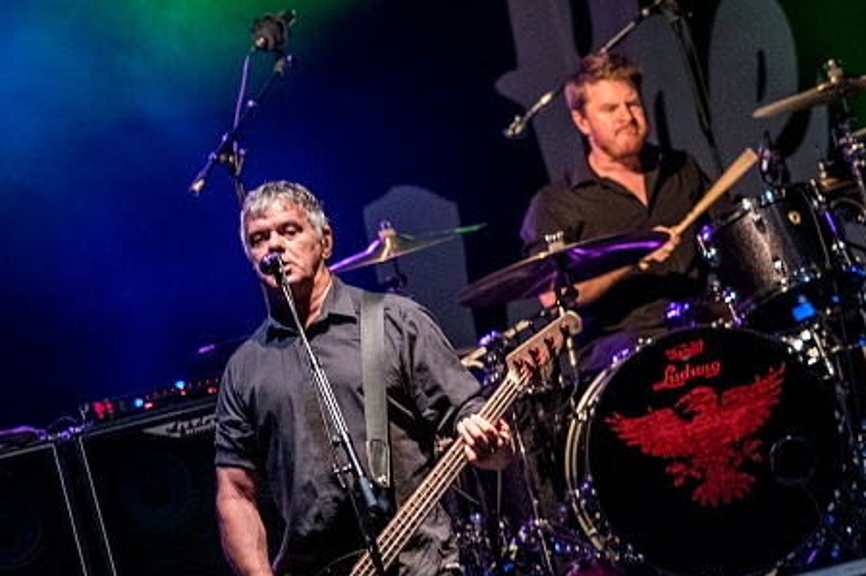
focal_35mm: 433
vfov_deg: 3.2
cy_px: 441
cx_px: 677
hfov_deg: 4.8
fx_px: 10412
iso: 4000
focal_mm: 180
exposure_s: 1/100
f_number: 2.8
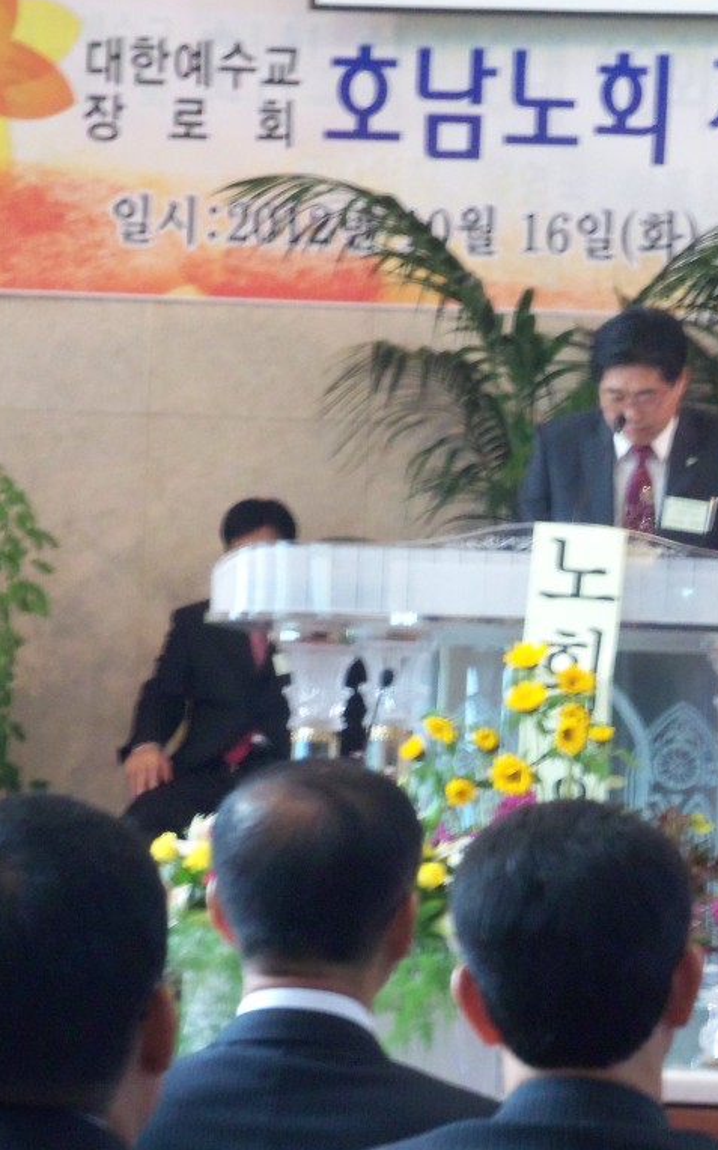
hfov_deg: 6.6
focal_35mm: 199
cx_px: 638
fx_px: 6235
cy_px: 573
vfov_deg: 10.5
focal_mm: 25.3
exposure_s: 1/10
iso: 400
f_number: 5.7
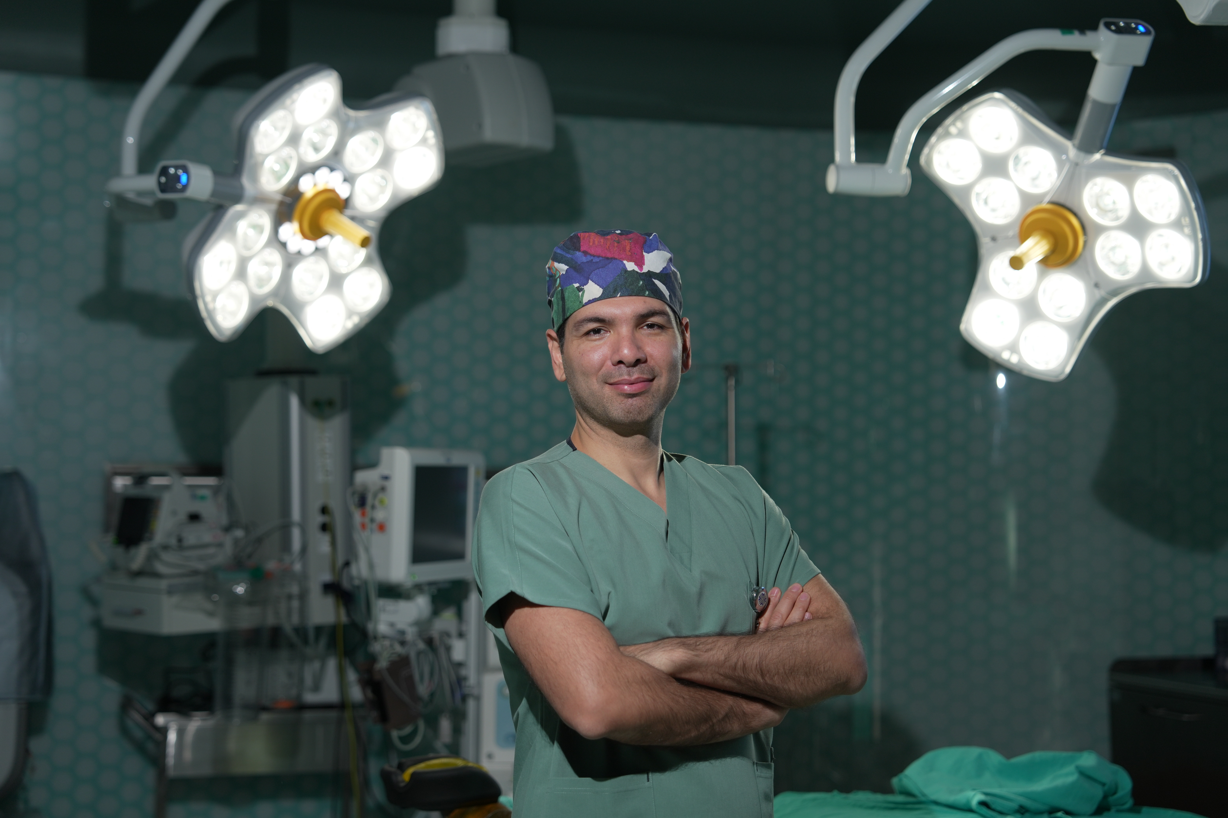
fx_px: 2115
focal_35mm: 62
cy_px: 409
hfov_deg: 32.4
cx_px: 614
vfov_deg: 21.9
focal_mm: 62
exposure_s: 1/80
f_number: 2.8
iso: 250
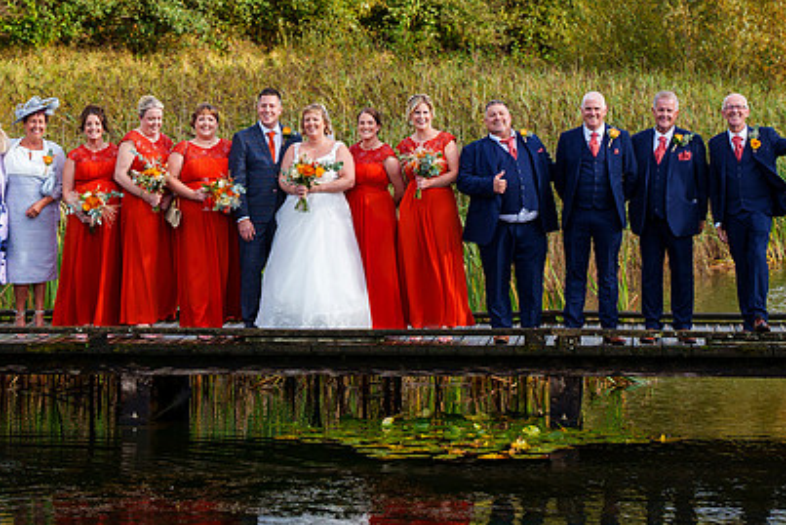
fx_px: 3451
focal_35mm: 158
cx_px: 345
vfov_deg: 8.7
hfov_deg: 13.0
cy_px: 120
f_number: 4.5
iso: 250
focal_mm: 75
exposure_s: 1/800
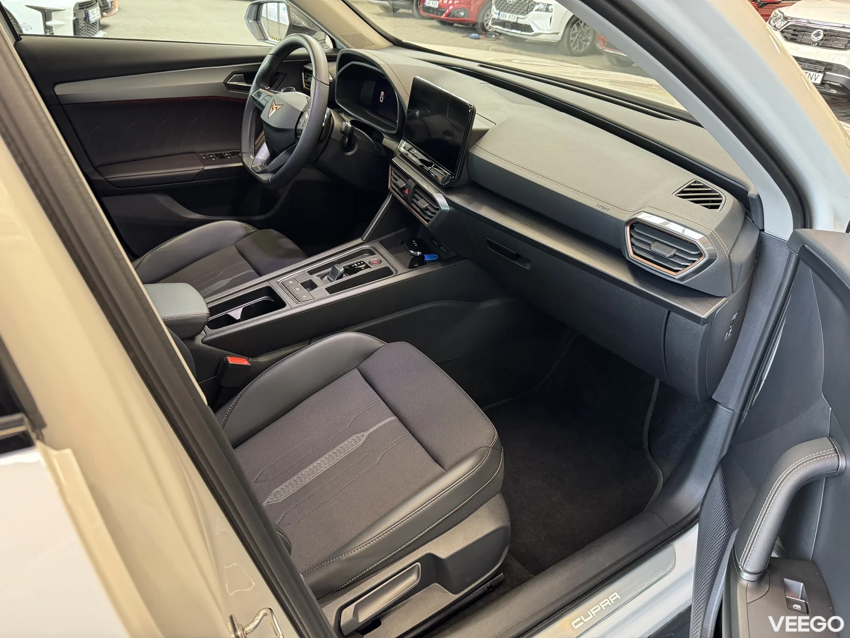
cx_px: 425
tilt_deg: -30.5
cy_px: 319
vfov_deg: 56.8
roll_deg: -4.5
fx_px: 589
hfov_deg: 71.6
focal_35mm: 24
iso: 320
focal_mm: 6.76
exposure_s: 1/60
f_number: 1.78
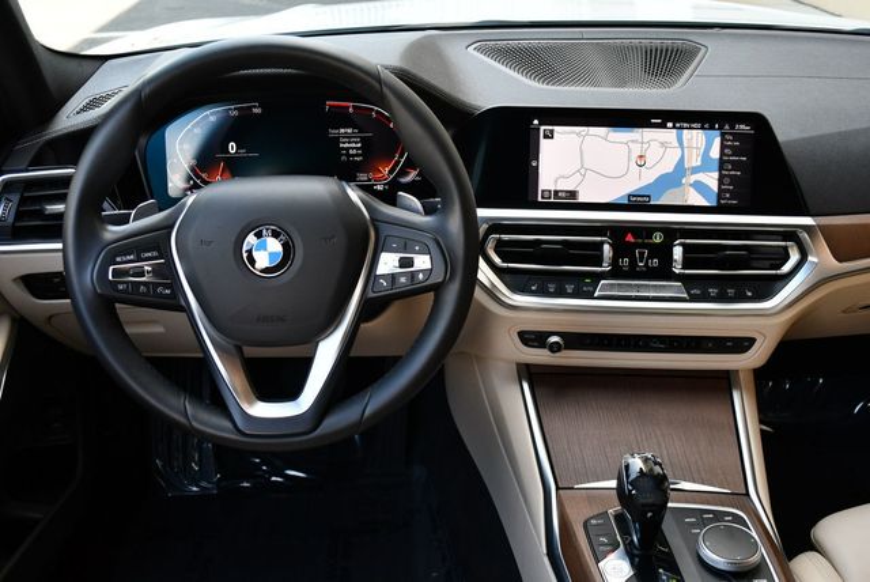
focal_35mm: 36
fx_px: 871
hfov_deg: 53.1
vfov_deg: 36.9
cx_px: 435
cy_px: 291
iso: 500
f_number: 3.5
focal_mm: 18
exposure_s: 1/250
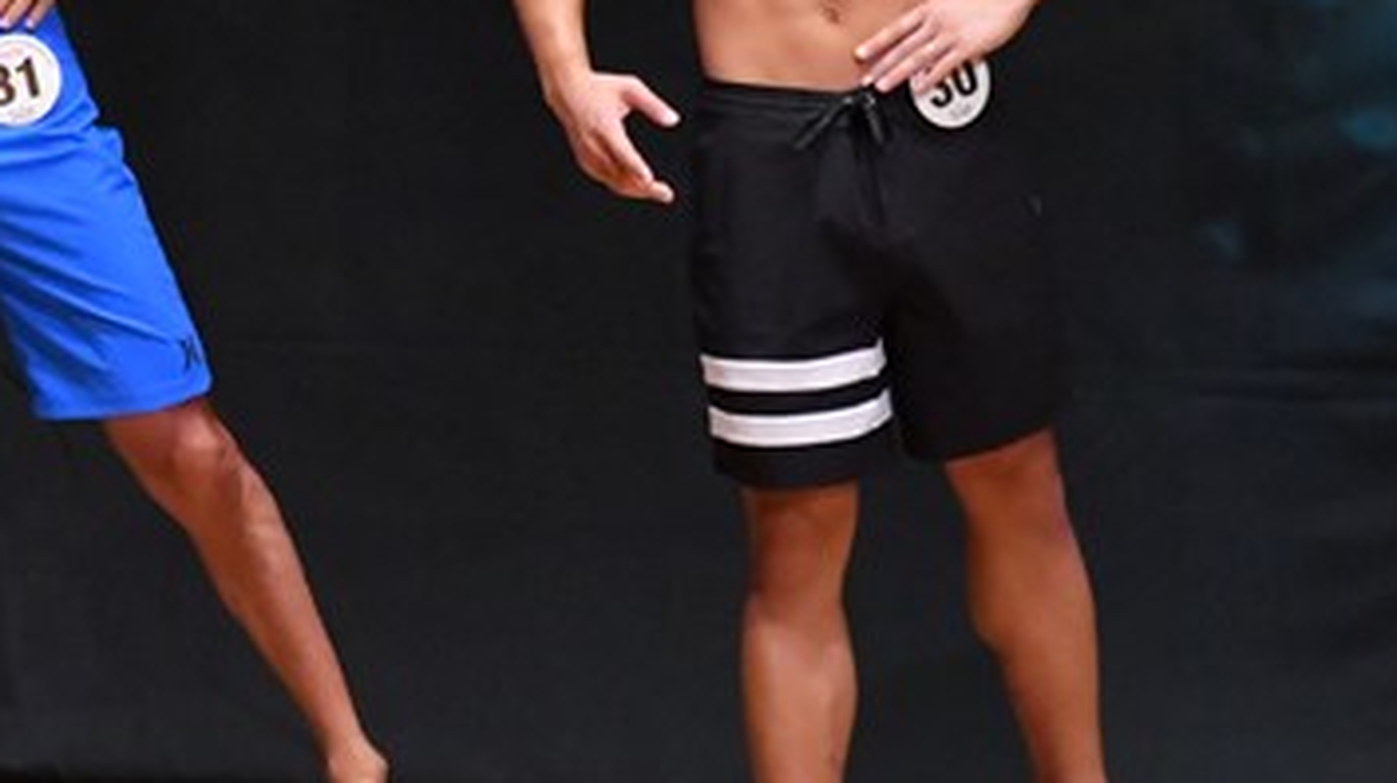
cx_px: 168
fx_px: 25542
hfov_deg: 3.1
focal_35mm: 690
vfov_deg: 1.8
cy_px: 103
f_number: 5.6
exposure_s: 1/400
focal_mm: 200
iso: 8000
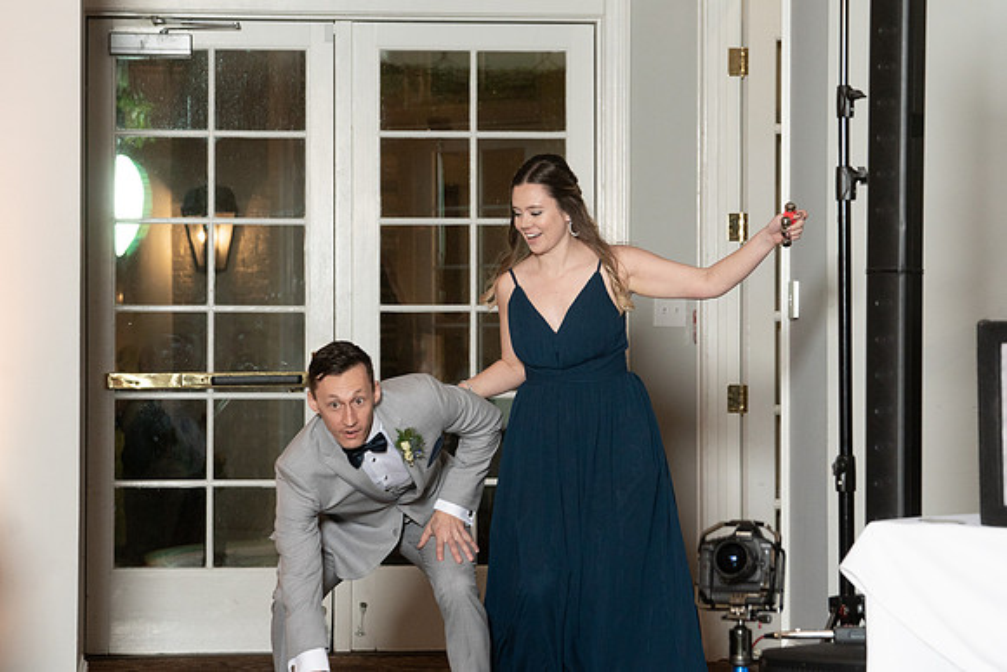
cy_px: 315
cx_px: 504
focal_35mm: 137
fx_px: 3842
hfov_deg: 14.9
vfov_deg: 10.0
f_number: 5.6
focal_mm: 127
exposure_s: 1/200
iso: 2000
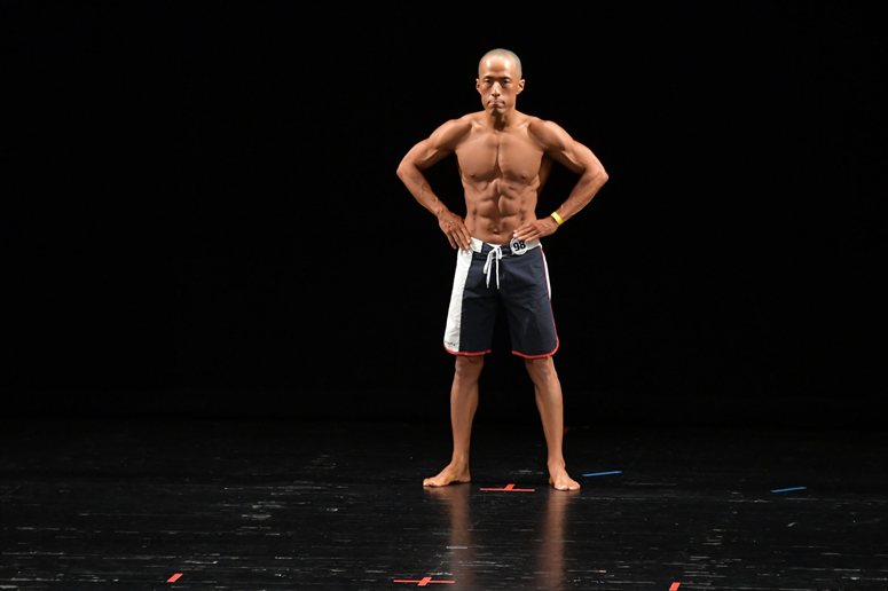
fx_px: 6287
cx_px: 444
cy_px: 296
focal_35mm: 255
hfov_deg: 8.1
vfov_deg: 5.4
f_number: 5.6
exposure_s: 1/400
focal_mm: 170
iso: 3200
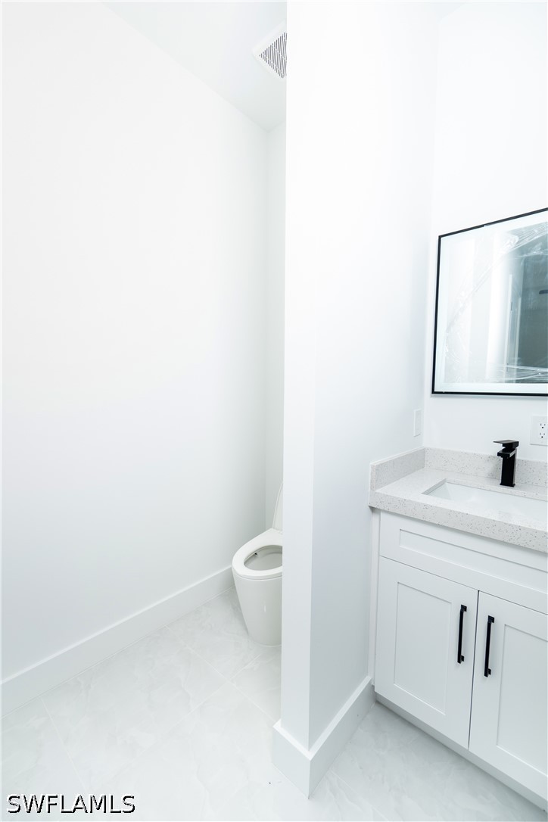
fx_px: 342
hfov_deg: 77.3
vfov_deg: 100.4
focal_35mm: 15
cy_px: 411
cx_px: 274
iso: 100
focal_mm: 10
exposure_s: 1/250
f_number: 4
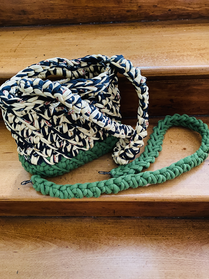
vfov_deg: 67.3
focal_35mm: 26
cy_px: 140
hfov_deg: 53.1
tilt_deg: -47.1
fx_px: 209
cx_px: 104
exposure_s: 1/14
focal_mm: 4.25
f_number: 1.8
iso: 500
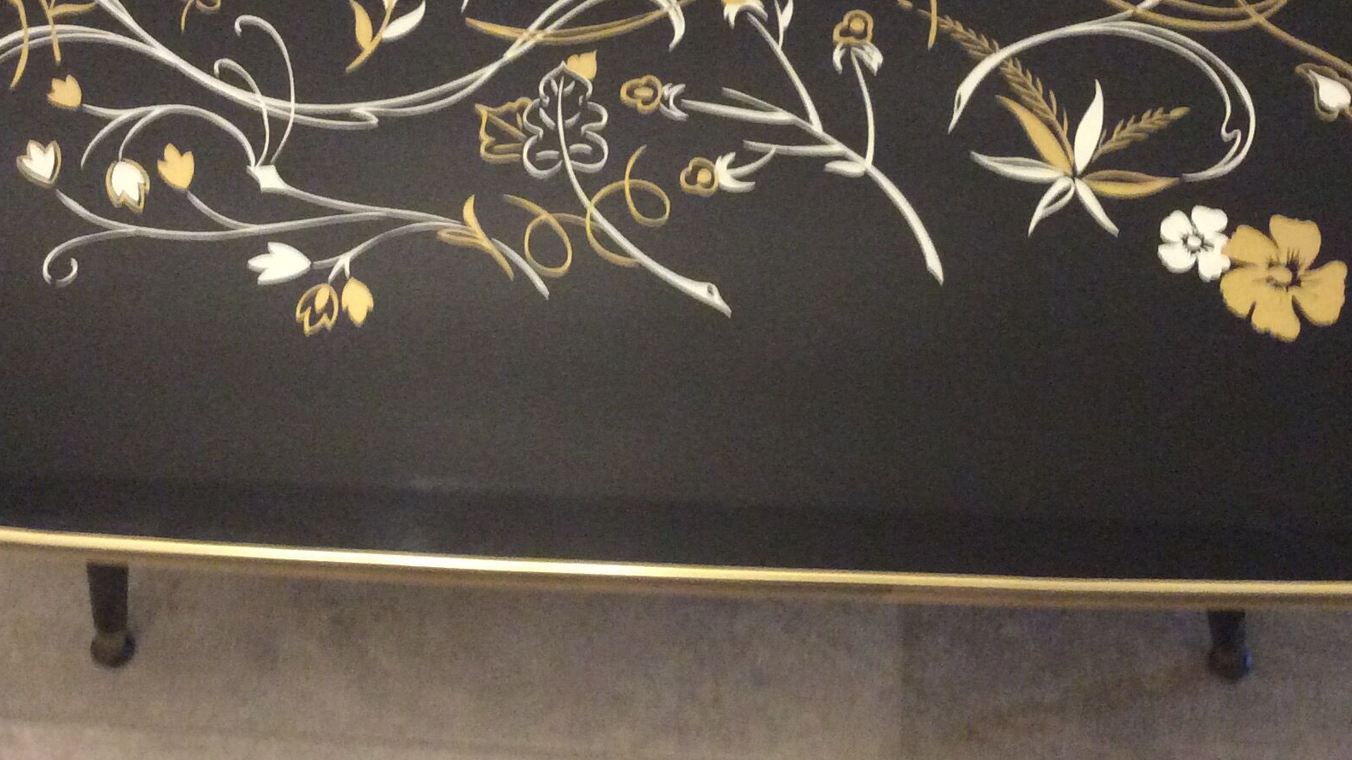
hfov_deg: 36.6
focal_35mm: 57
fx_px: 2043
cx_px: 700
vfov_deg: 20.9
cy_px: 199
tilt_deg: -64.9
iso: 320
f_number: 2.4
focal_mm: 3.3
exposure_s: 1/17
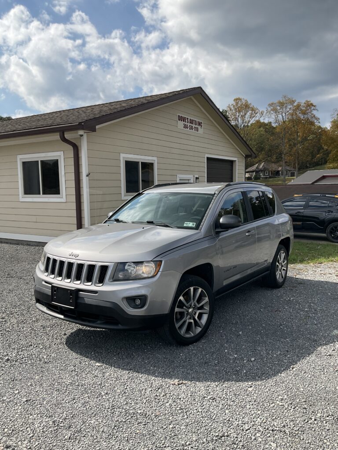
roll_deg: +1.0
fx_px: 378
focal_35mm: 29
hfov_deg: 48.2
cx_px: 169
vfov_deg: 61.7
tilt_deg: -5.4
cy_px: 225
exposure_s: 1/1848
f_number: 1.8
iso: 16
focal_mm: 3
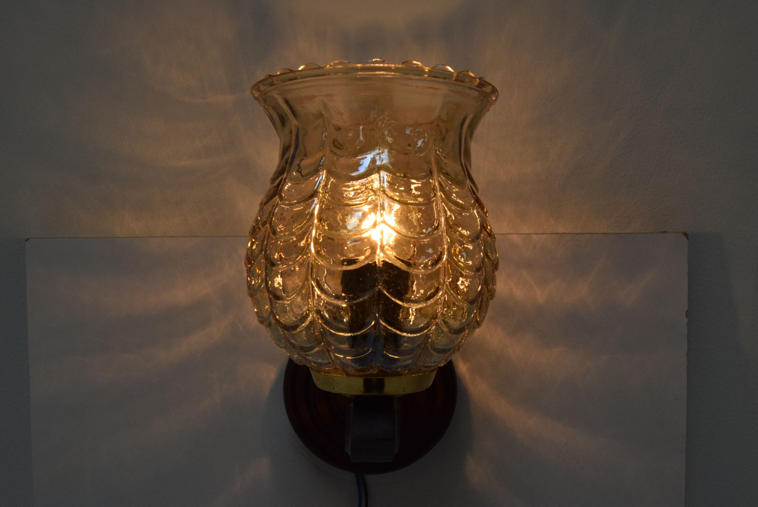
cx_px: 379
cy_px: 254
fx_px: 759
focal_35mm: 36
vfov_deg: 36.9
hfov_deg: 53.1
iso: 1600
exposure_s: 1/400
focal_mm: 24
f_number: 10
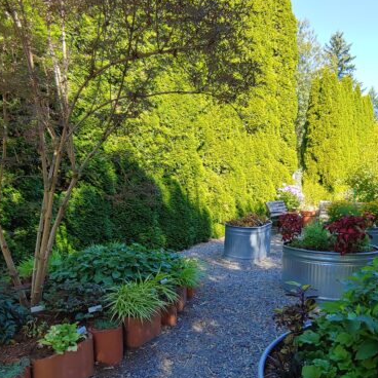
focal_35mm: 28
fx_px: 346
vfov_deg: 57.0
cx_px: 213
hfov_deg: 57.1
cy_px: 220
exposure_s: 1/139
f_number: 1.9
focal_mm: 2.18
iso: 50
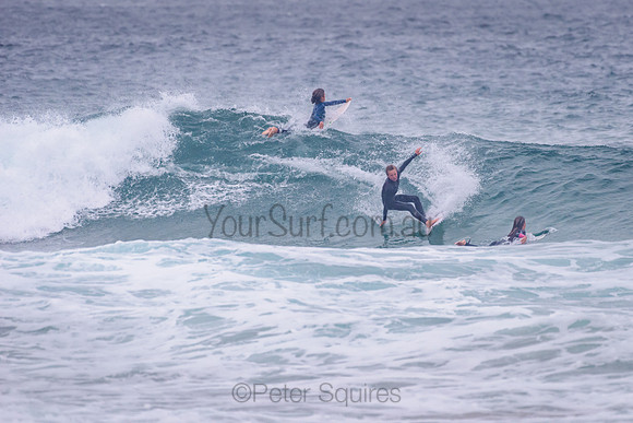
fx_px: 10779
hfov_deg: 3.4
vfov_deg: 2.2
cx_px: 388
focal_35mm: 613
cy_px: 164
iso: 1100
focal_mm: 500
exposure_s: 1/2000
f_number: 5.6
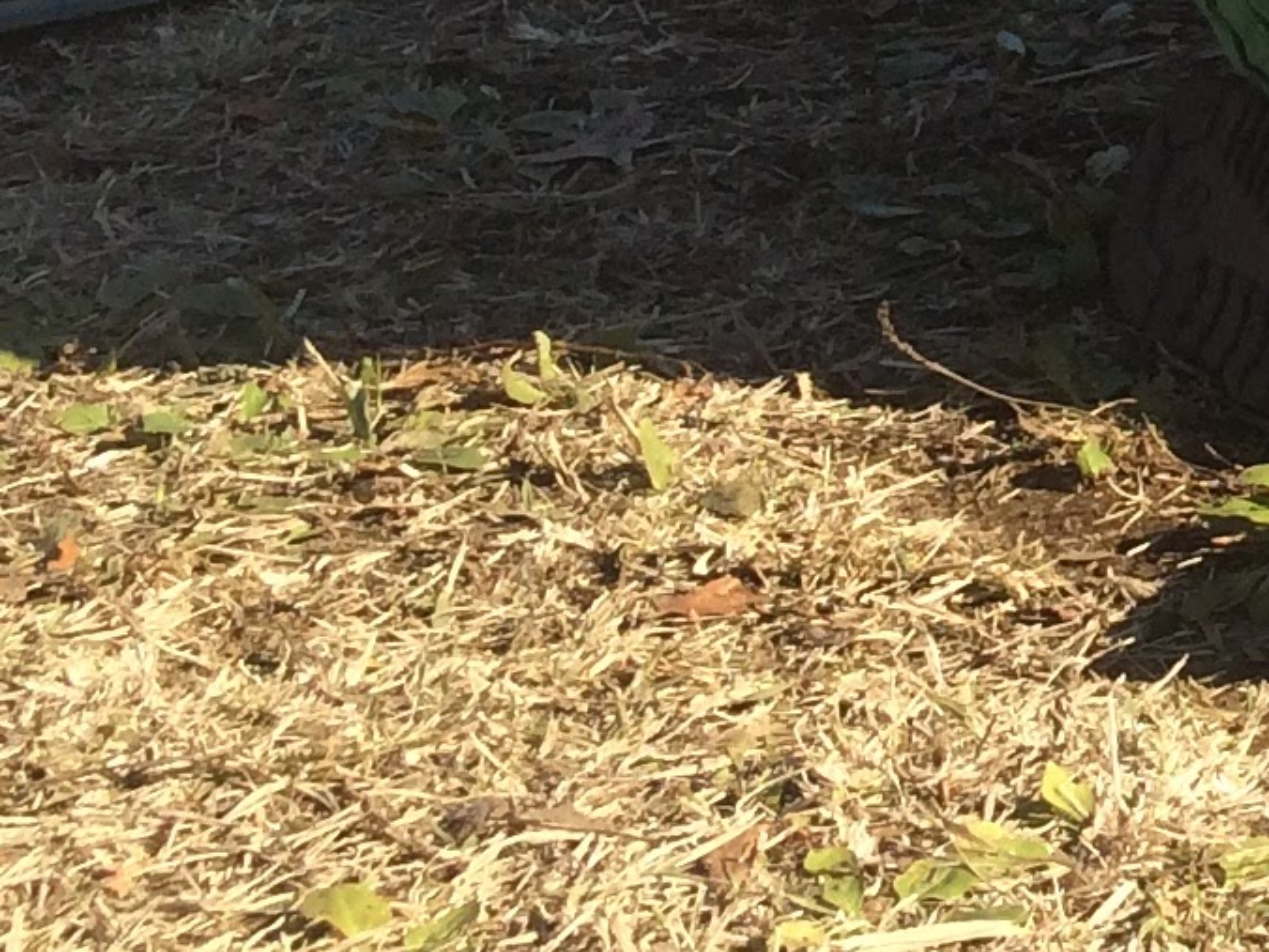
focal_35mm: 140
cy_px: -652
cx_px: 2827
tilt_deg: -8.5
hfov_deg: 12.0
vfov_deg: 10.1
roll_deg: +2.3
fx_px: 5132
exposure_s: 1/1414
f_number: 2.2
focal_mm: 4.15
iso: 32
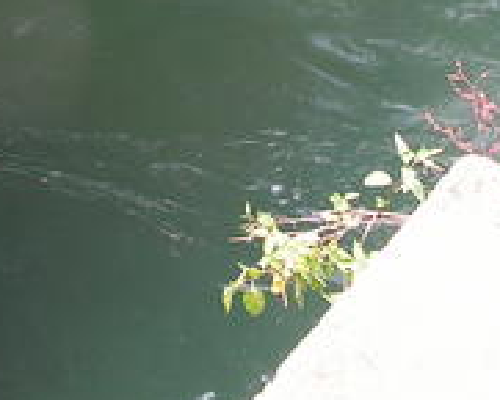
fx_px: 1540
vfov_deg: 14.6
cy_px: 21
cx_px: 170
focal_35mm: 104
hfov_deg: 18.4
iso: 64
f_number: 4.8
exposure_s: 1/50
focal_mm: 6
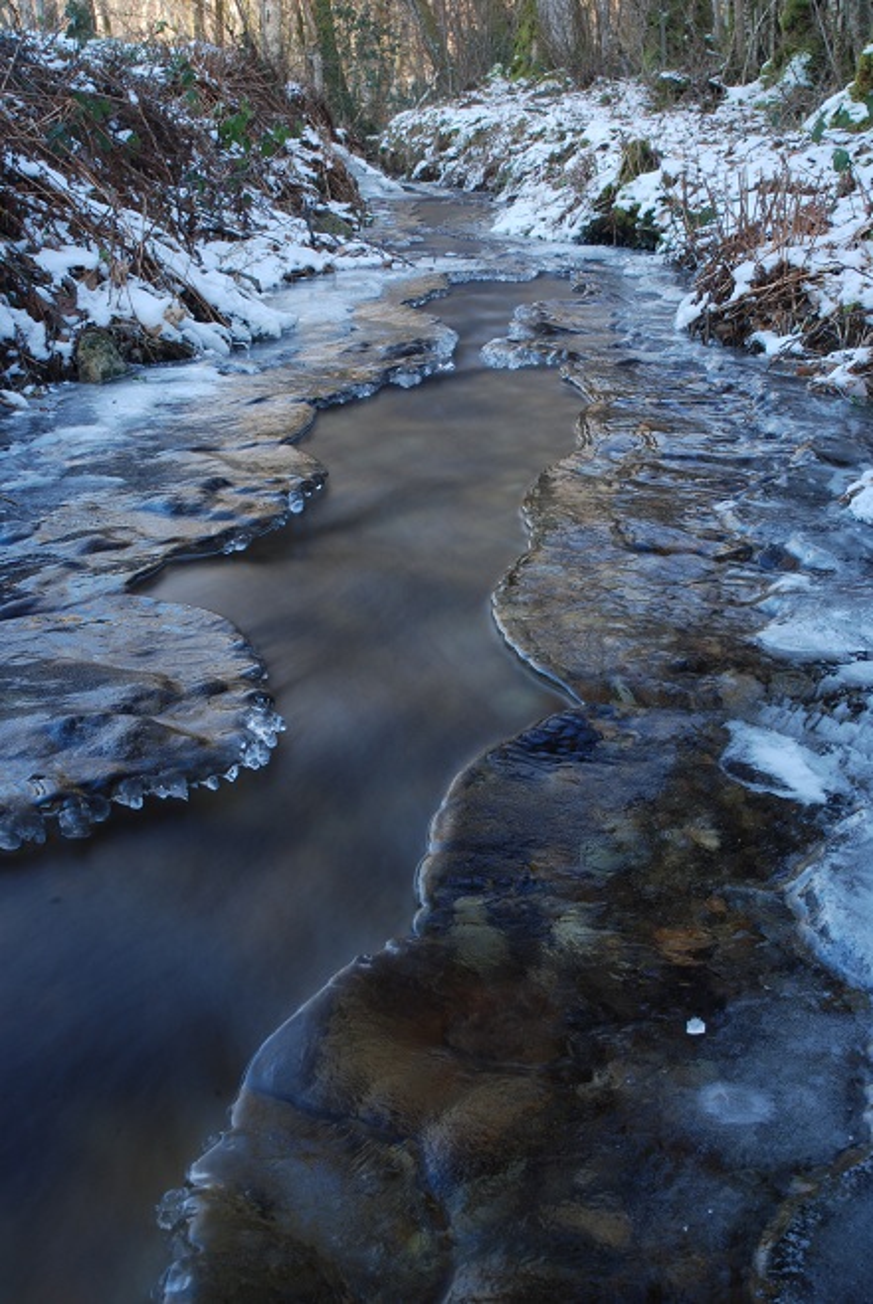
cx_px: 436
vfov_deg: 46.4
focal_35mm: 42
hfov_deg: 32.0
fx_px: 1524
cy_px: 652
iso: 200
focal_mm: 28
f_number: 22
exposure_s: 5
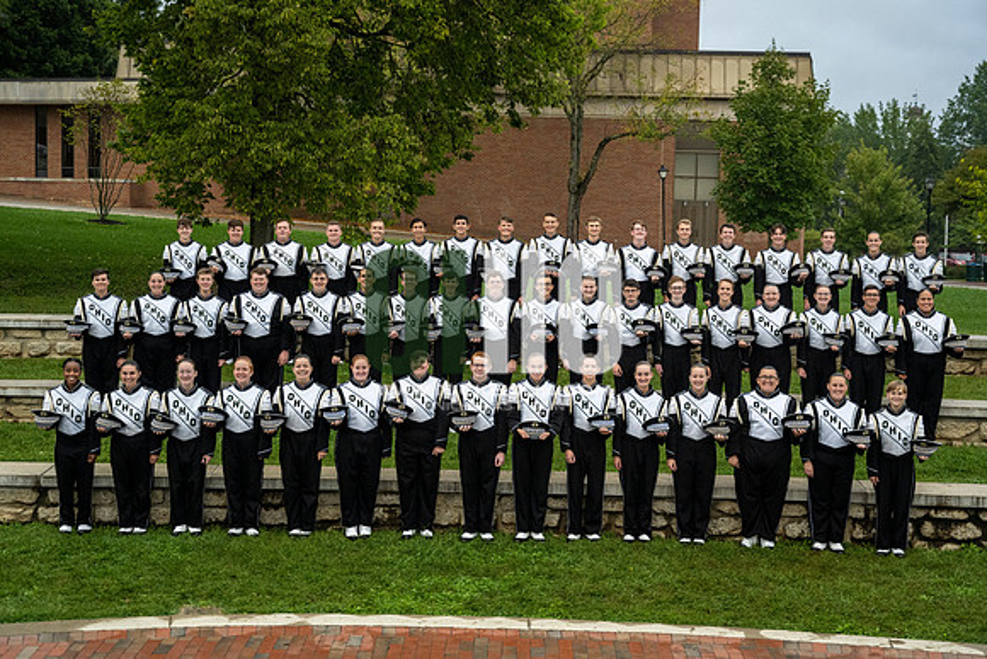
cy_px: 330
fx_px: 1344
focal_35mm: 49
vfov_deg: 27.5
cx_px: 494
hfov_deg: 40.3
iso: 1250
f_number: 4
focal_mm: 49
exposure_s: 1/400
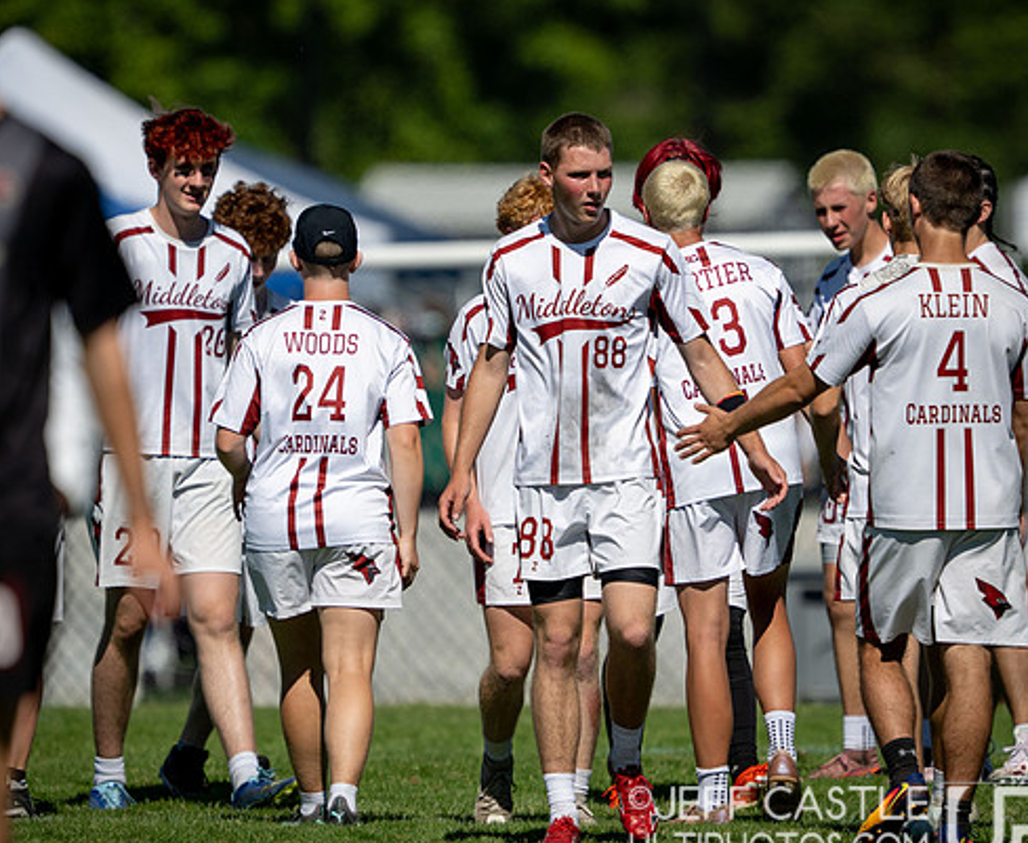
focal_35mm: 1067
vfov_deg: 1.5
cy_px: 436
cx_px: 741
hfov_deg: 1.8
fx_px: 32783
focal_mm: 560
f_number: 4
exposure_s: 1/2000
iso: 64
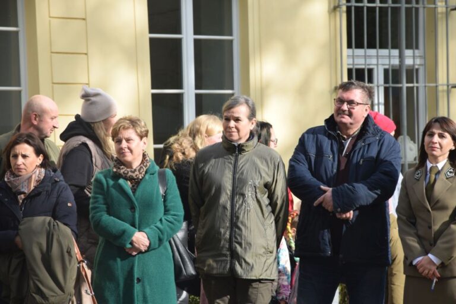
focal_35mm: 158
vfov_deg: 8.7
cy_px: 152
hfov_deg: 13.0
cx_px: 228
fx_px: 1995
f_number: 8
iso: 200
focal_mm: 105
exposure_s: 1/250
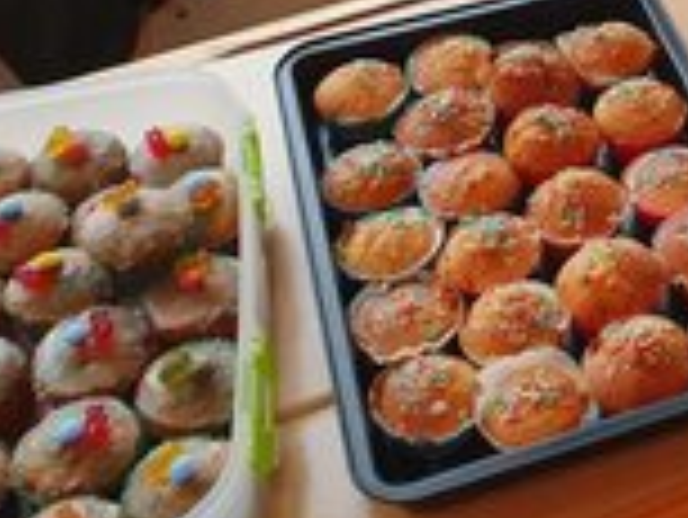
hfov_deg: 26.8
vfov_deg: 21.1
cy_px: 41
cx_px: 710
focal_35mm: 68
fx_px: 1353
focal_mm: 4.32
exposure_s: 1/100
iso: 320
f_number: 2.4
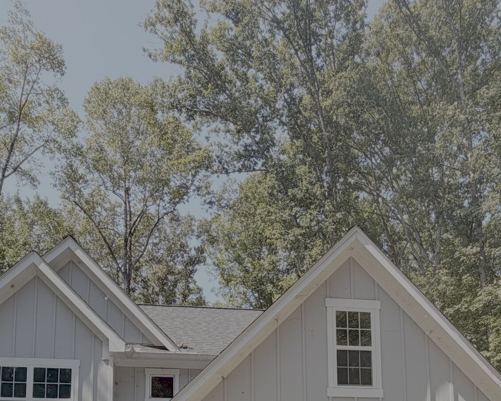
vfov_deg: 33.8
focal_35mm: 37
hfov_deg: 49.0
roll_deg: +1.8
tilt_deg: +7.0
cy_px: 460
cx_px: 272
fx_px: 549
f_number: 2.2
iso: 40
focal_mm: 2.22
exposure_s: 1/596
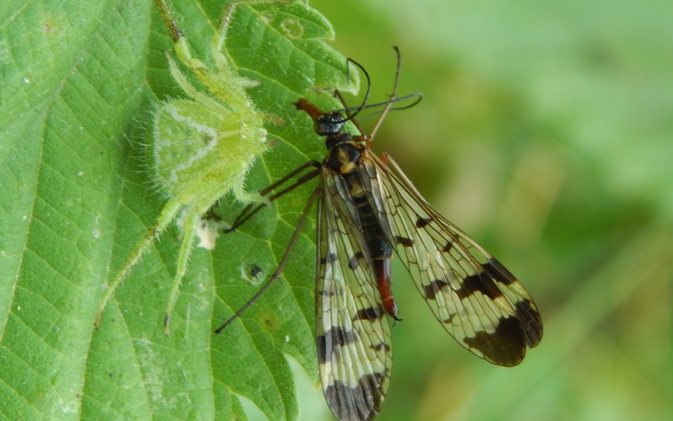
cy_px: 205
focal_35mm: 140
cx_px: 335
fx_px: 2568
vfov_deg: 9.4
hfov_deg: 14.9
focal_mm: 23.4
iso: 125
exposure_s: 1/60
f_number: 4.8
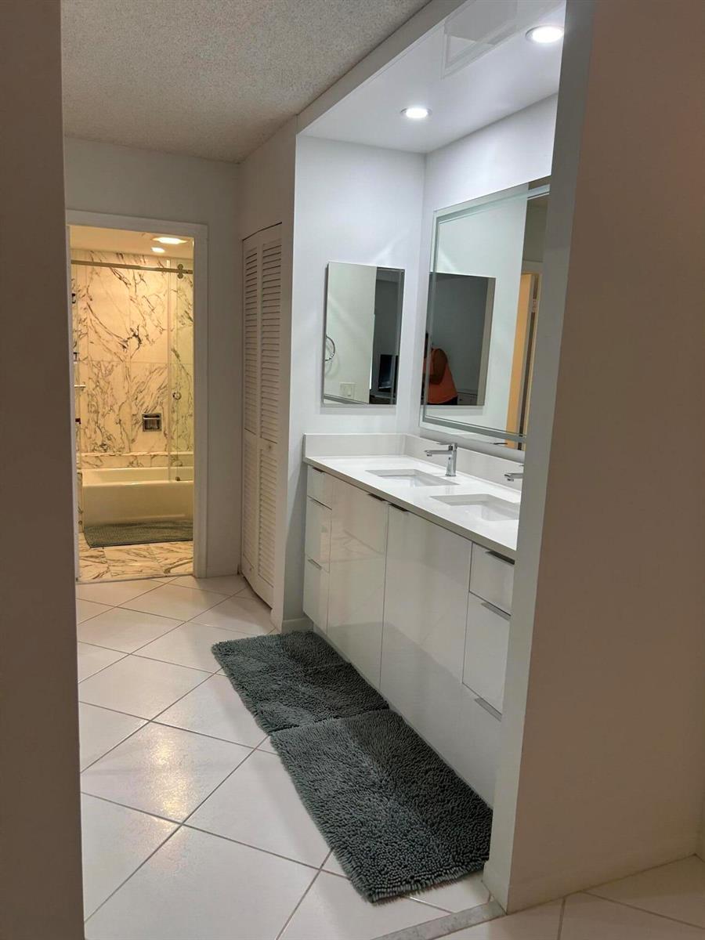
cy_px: 470
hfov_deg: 53.1
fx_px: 706
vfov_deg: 67.3
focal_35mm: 26
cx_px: 352
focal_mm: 5.7
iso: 64
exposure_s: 1/120
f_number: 1.5
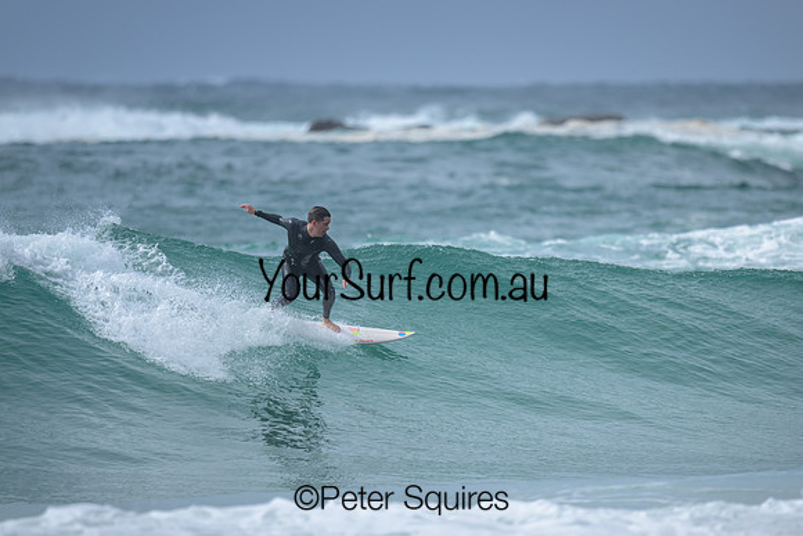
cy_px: 268
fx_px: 18234
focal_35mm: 817
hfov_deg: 2.5
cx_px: 402
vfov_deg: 1.7
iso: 180
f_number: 6.3
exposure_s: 1/2000
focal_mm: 800
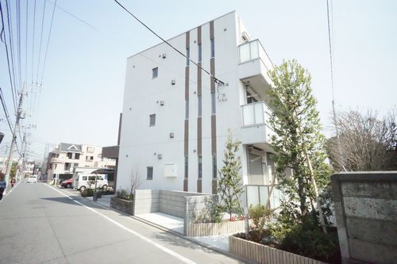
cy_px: 132
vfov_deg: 53.1
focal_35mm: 24
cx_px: 198
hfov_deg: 73.8
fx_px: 265
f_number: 18
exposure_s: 1/4000
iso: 25600
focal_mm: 16
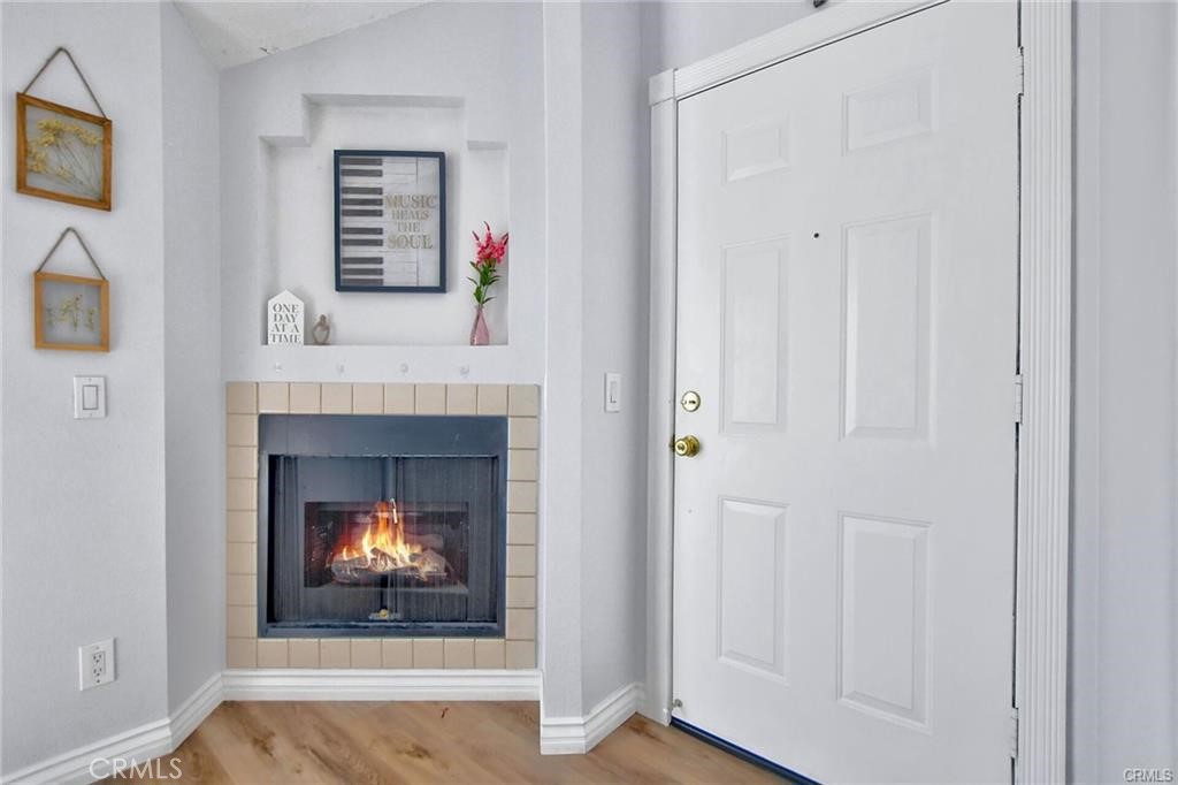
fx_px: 523
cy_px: 392
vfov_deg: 73.7
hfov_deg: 96.8
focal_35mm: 16
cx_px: 589
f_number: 5.6
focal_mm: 11
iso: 1250
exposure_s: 1/125
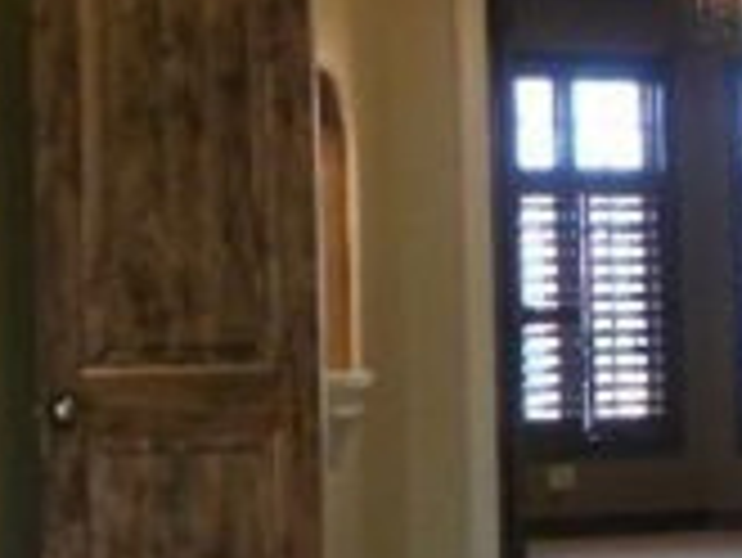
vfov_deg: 14.7
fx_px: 2167
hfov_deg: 18.9
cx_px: 4
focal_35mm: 101
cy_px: 315
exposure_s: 1/63.1
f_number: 2.8
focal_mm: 4.6
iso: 237
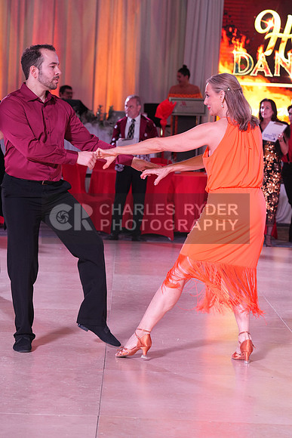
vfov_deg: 18.9
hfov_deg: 12.7
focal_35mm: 108
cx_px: 146
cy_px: 219
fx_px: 1313
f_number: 5.6
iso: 2000
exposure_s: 1/250
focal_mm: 108
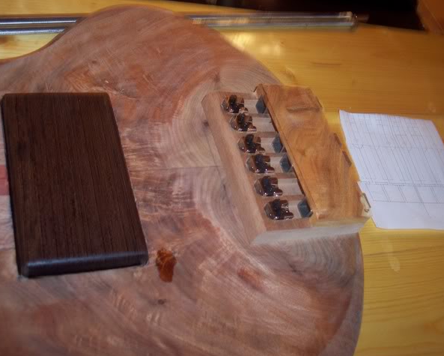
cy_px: 179
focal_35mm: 40
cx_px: 220
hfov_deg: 45.8
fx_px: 526
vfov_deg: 37.4
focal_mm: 8
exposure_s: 1/30
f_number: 2.8
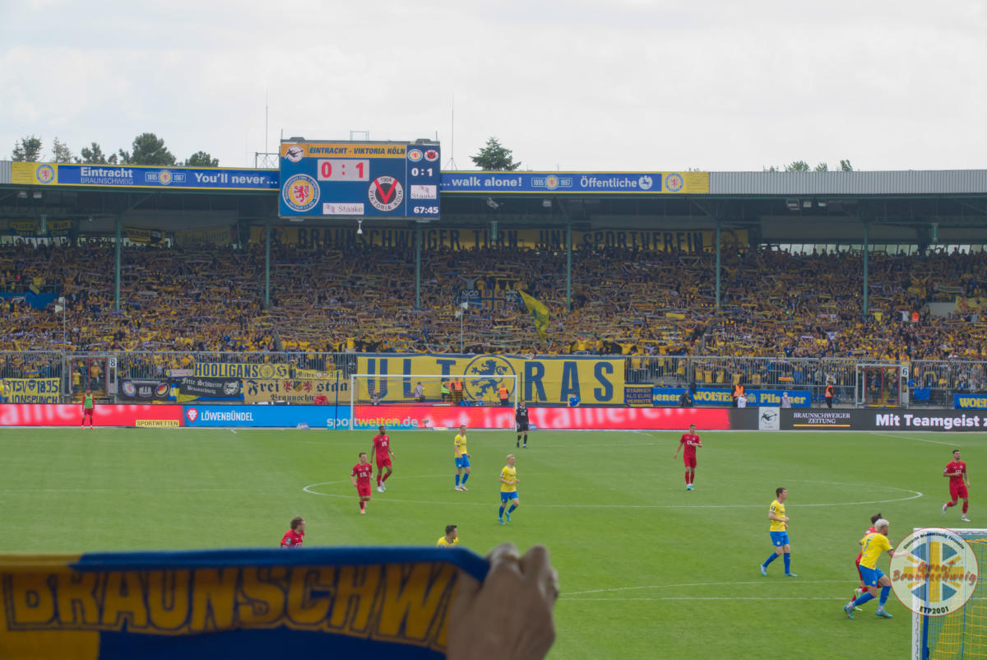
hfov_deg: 16.6
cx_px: 494
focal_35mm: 123
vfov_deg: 11.2
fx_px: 3375
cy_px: 330
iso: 400
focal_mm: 44.9
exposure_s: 1/400
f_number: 8
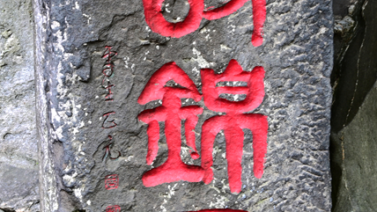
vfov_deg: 12.5
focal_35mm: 97
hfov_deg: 22.0
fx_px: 970
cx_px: 218
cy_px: 58
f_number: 8
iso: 100
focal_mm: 33
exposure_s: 1/6
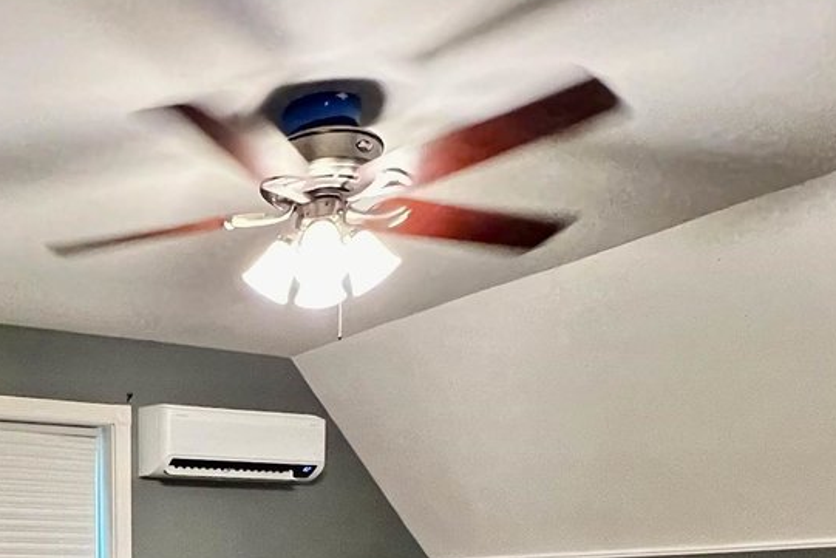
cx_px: 65
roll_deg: +1.3
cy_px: 737
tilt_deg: -8.4
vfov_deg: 27.5
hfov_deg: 43.7
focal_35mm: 40
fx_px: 929
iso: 800
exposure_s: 1/60
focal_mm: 1.57
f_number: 1.8
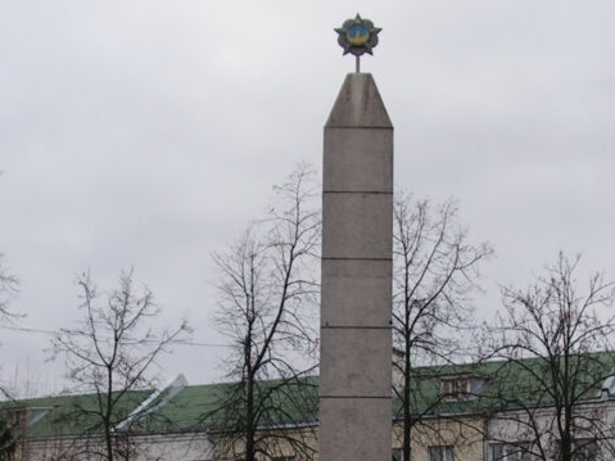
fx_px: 1368
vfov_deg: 18.9
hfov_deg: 25.3
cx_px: 363
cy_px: 389
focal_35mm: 77
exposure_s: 1/200
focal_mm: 6
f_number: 3.2
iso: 64
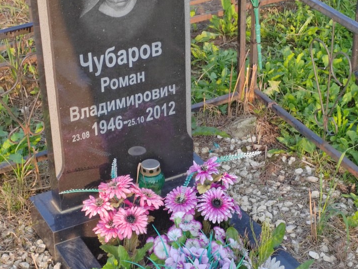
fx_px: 859
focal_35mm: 83
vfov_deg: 17.8
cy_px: 136
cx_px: 165
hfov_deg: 23.5
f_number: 1.9
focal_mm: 5.52
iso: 100
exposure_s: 1/180
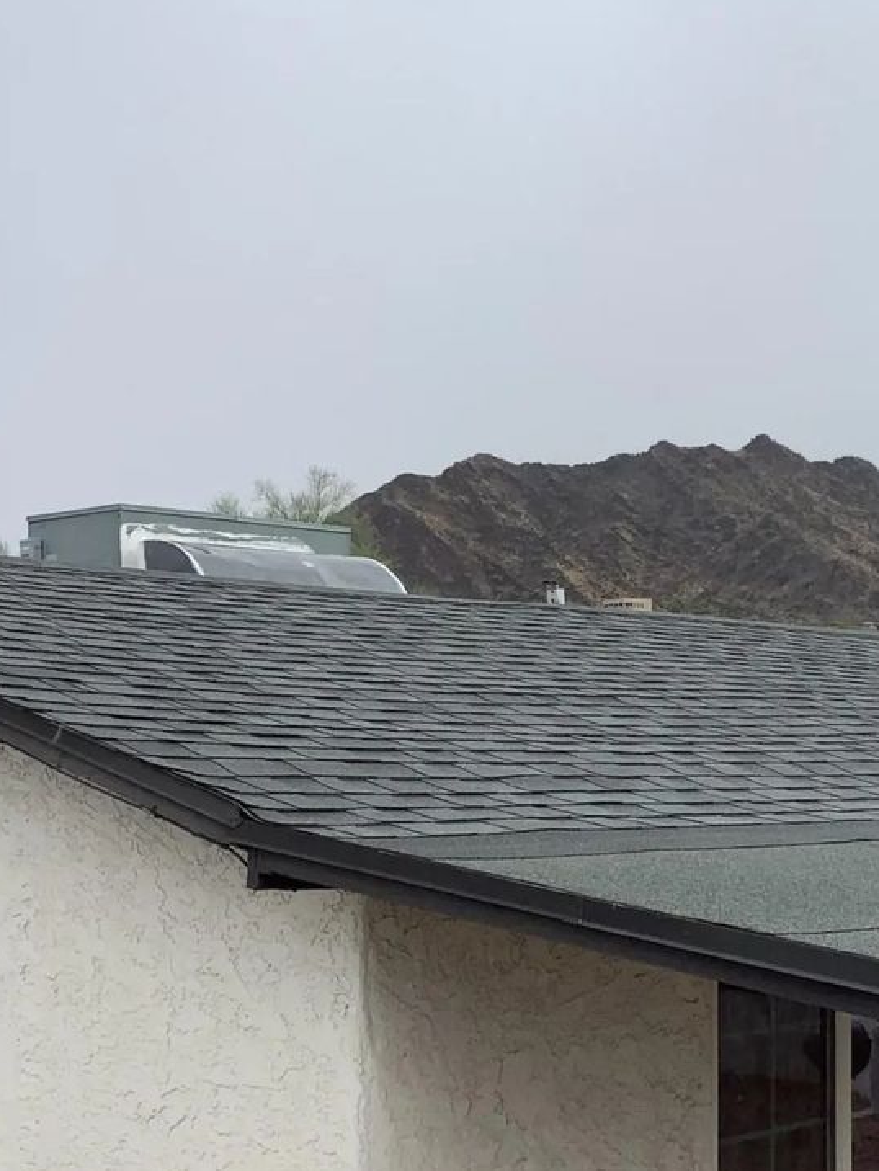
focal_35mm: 59
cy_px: 715
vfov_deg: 32.6
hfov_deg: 24.5
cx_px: 686
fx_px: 1997
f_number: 2.4
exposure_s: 1/867
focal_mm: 3.3
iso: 25
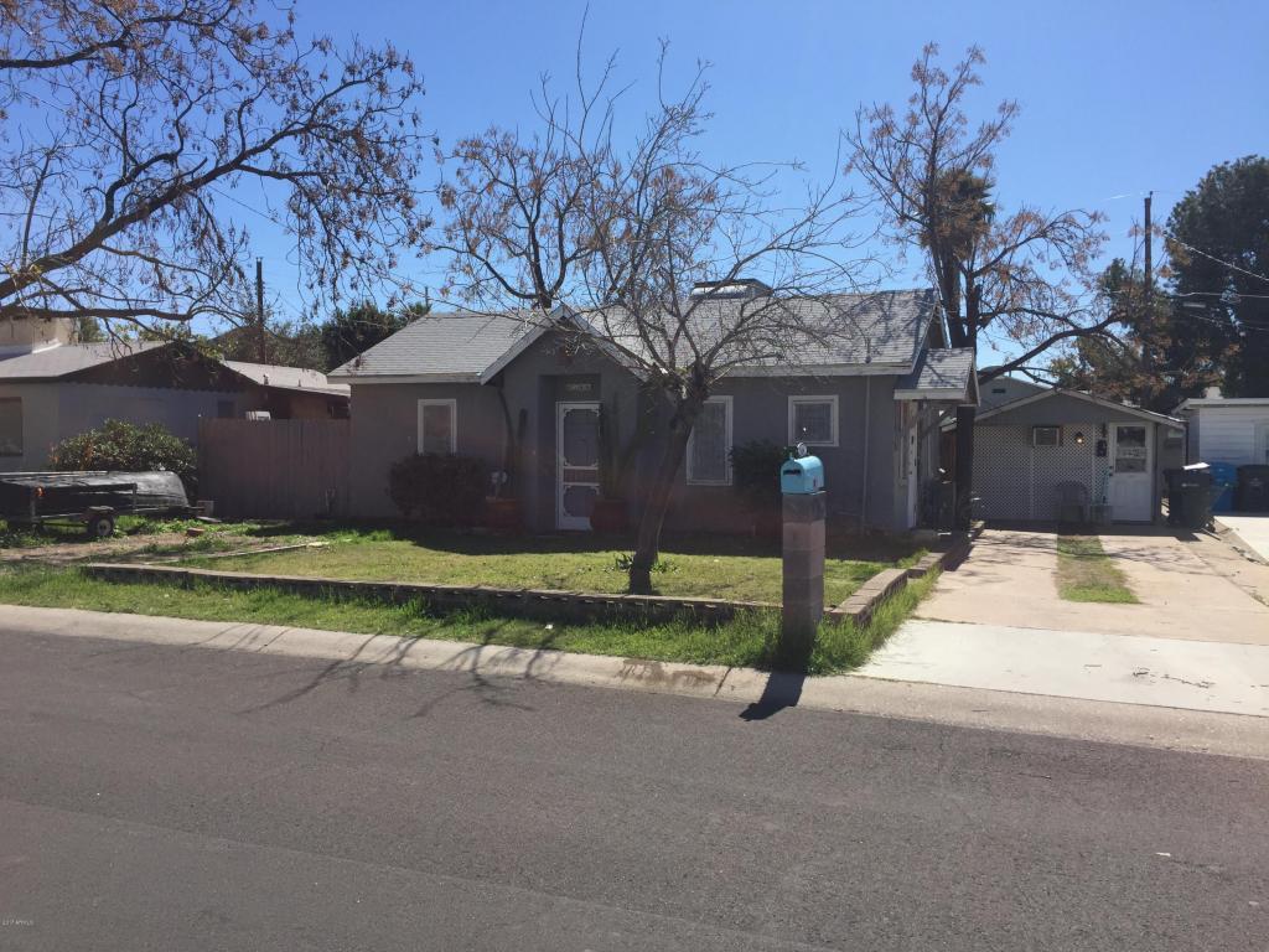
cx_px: 634
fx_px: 1063
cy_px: 476
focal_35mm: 29
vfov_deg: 48.2
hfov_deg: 61.7
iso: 32
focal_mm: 4.15
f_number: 2.2
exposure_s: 1/2639
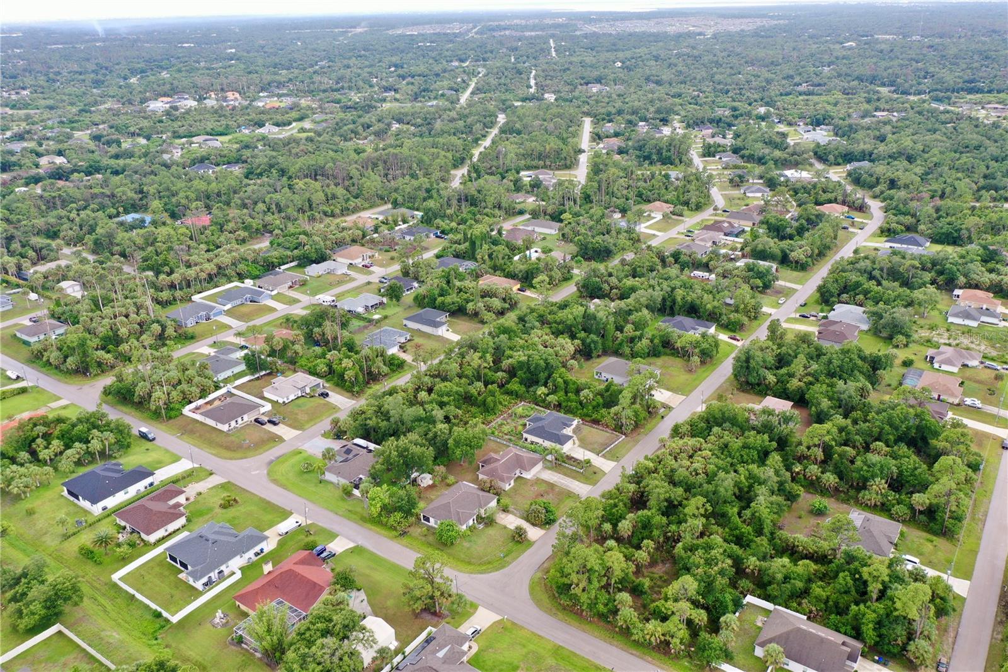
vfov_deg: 46.4
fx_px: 784
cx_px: 504
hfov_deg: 65.5
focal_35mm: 28
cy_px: 336
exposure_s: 1/120
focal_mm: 10.26
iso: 100
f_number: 4.5
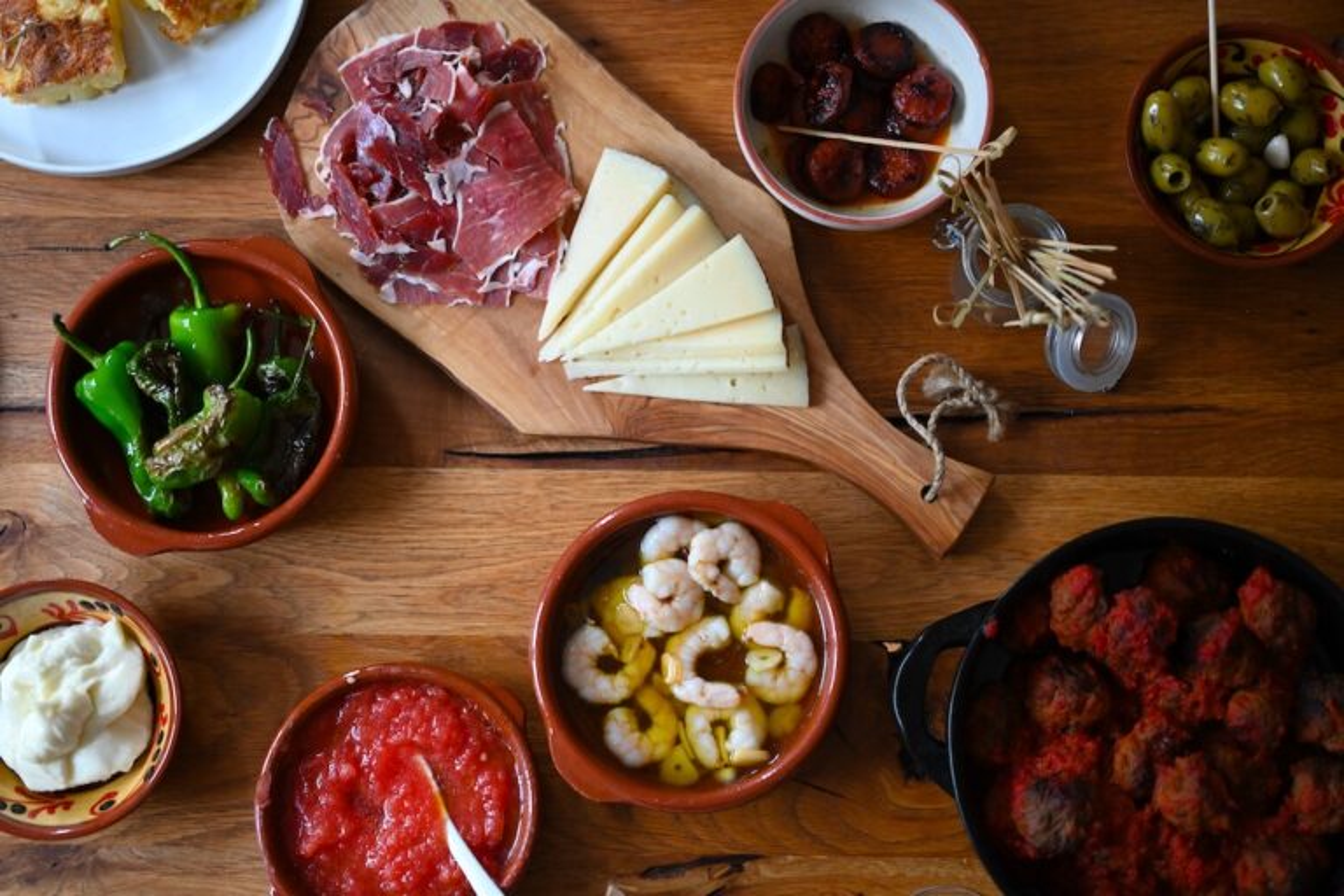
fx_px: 1867
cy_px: 448
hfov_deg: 39.6
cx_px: 672
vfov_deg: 27.0
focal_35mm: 50
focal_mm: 50
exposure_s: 1/100
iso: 3200
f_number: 3
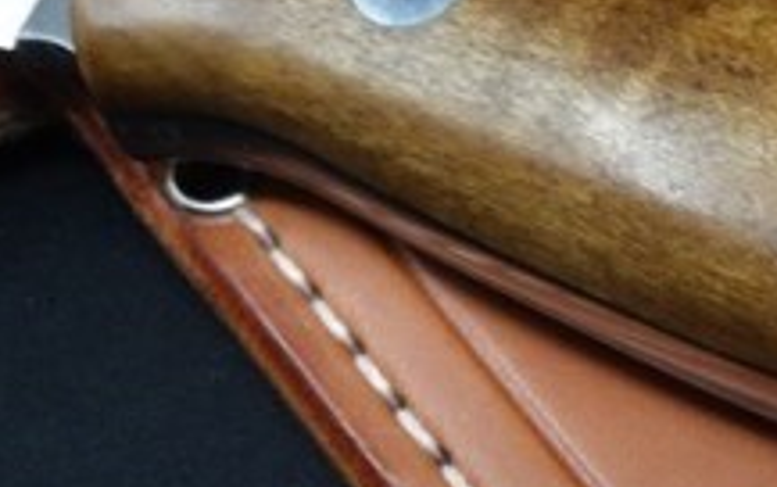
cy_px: 286
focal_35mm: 84
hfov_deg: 22.9
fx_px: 1780
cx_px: 902
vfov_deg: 15.6
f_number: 11
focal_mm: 10.4
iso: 1250
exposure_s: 1/30
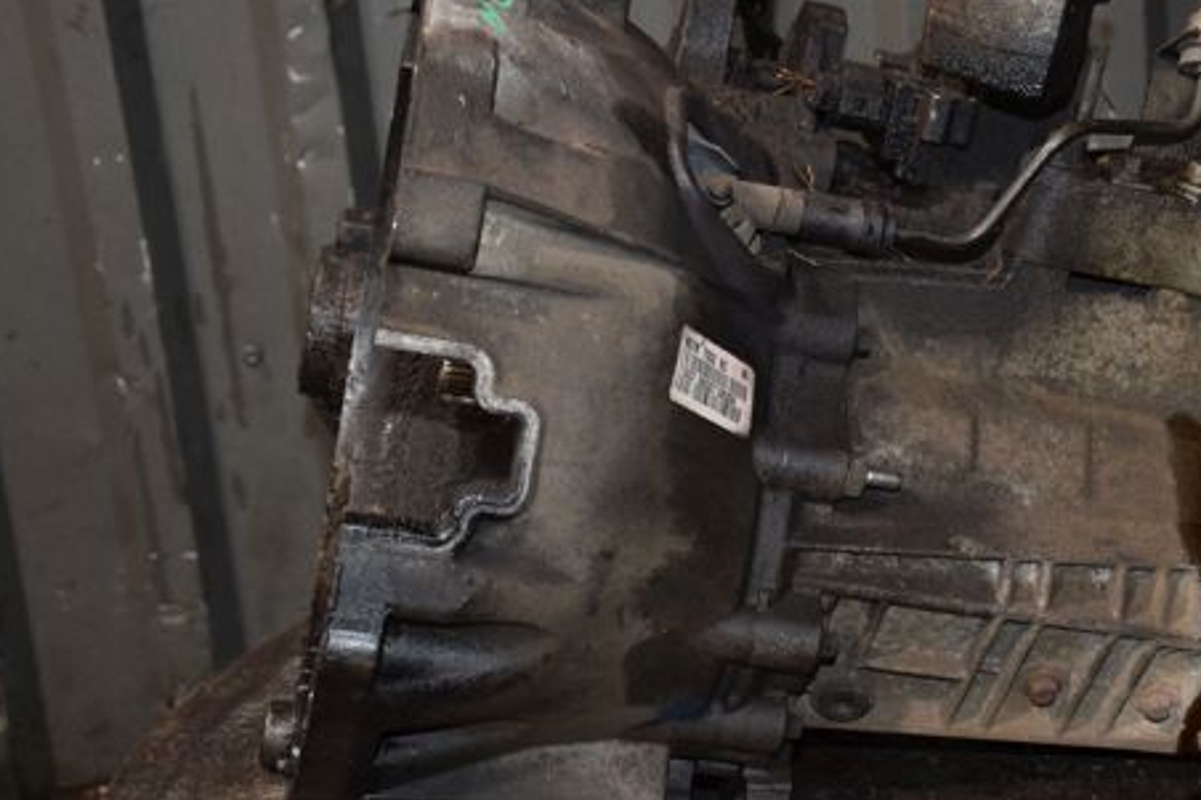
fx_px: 2268
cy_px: 391
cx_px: 816
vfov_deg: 20.0
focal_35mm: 68
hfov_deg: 29.4
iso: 800
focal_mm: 32
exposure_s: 1/60
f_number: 5
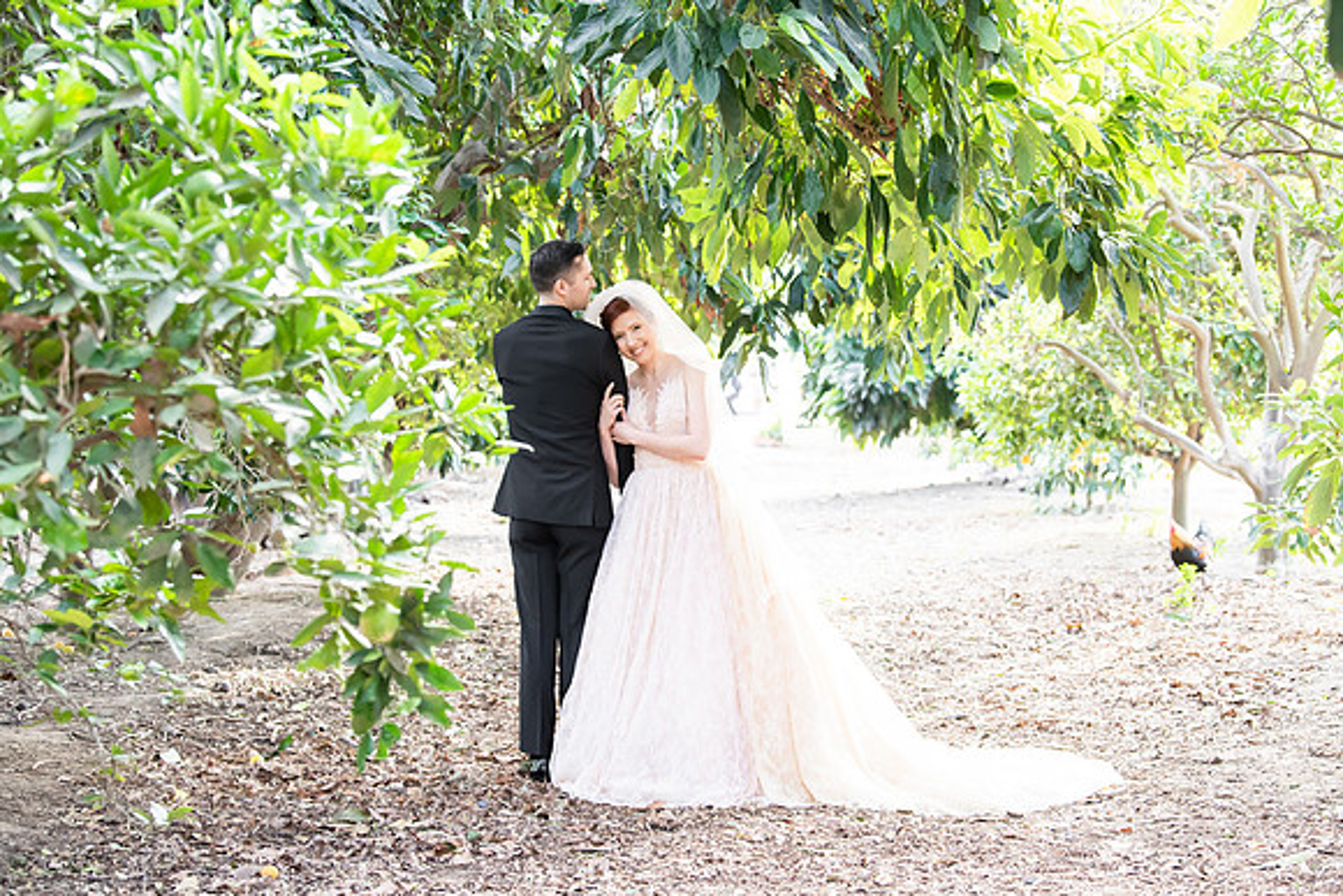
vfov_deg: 18.3
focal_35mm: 75
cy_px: 471
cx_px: 694
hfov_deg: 27.1
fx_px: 2789
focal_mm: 70
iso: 1250
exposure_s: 1/250
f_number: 4
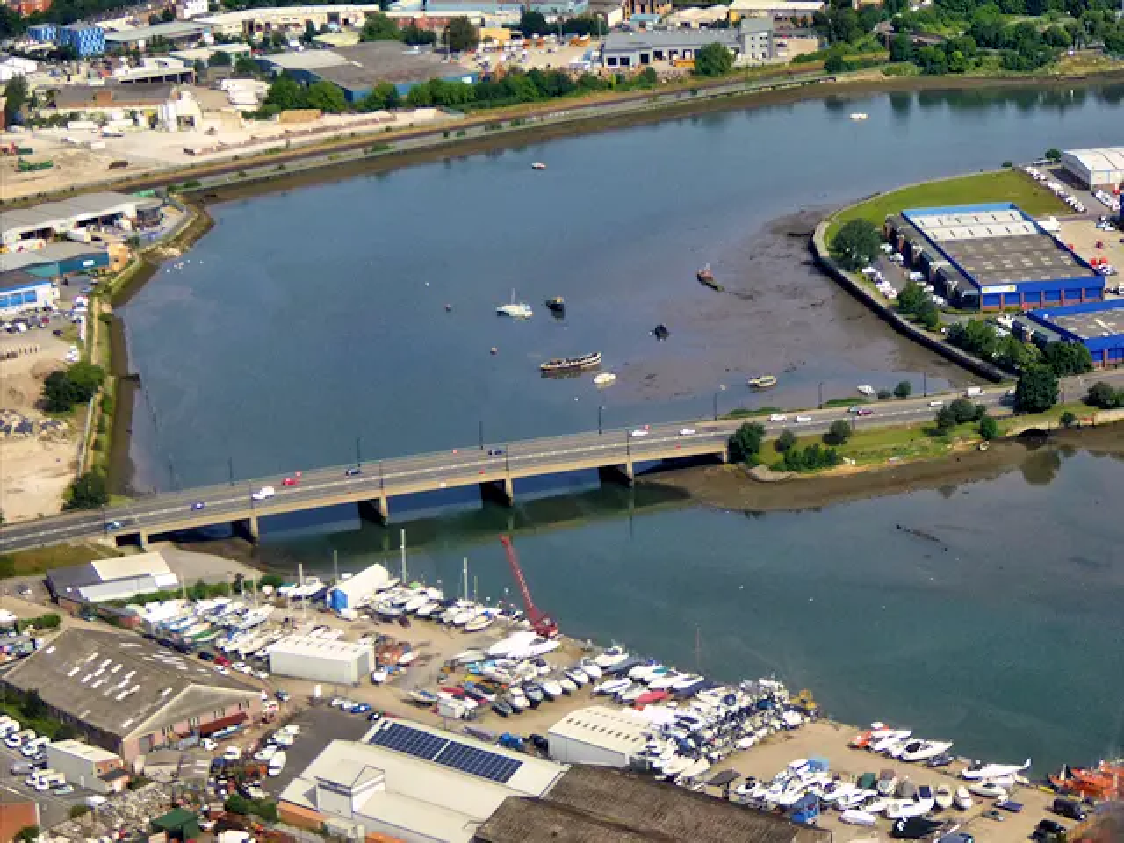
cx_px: 562
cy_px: 422
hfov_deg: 23.3
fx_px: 2728
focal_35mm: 84
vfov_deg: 17.6
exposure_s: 1/800
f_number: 4.8
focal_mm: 15
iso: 200
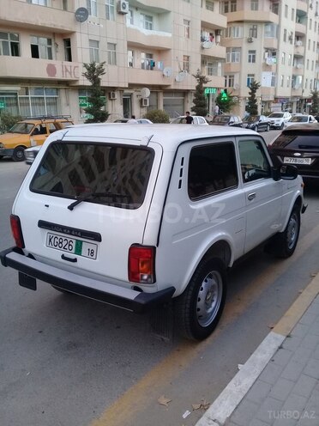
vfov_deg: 58.4
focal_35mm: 31
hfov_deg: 45.4
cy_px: 213
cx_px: 160
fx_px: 381
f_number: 2.2
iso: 64
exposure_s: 1/100
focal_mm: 3.3
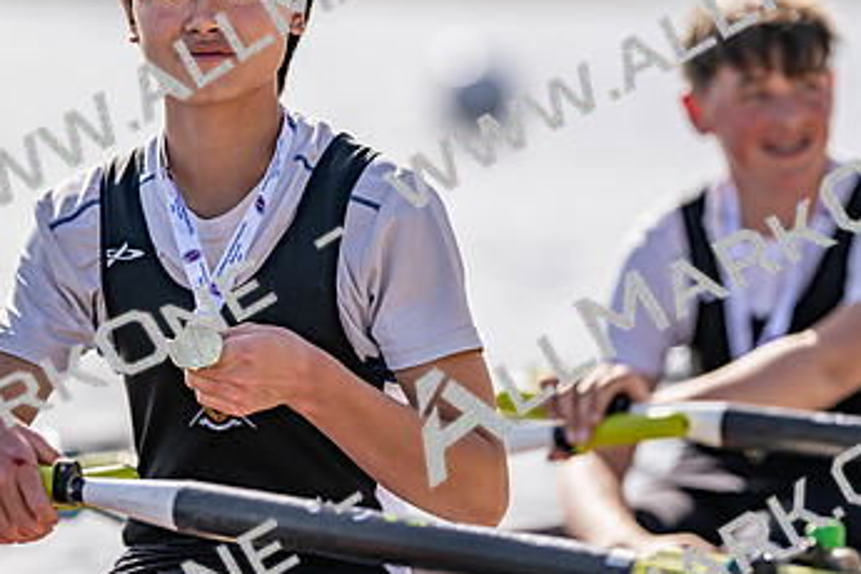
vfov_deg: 6.1
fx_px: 5429
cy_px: 251
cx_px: 202
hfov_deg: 9.1
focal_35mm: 227
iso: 64
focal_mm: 135
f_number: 1.8
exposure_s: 1/6400
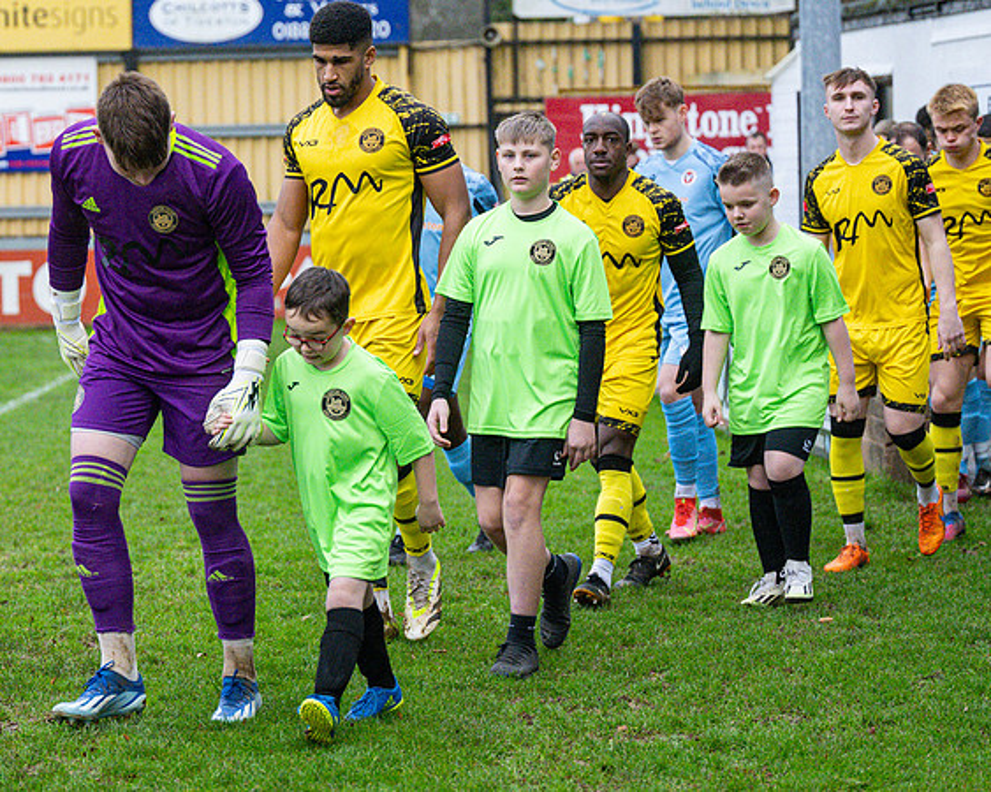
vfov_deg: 12.3
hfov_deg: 15.4
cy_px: 407
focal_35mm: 125
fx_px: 3671
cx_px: 369
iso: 2000
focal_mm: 70
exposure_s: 1/2000
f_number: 2.8
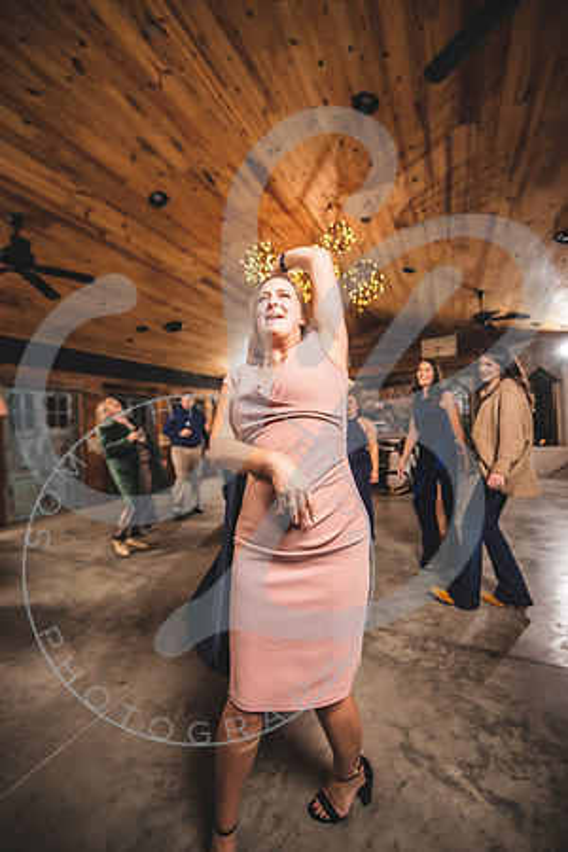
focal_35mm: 14
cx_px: 284
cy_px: 426
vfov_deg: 104.3
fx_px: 331
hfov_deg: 81.2
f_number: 2.8
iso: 800
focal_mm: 14
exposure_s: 1/200
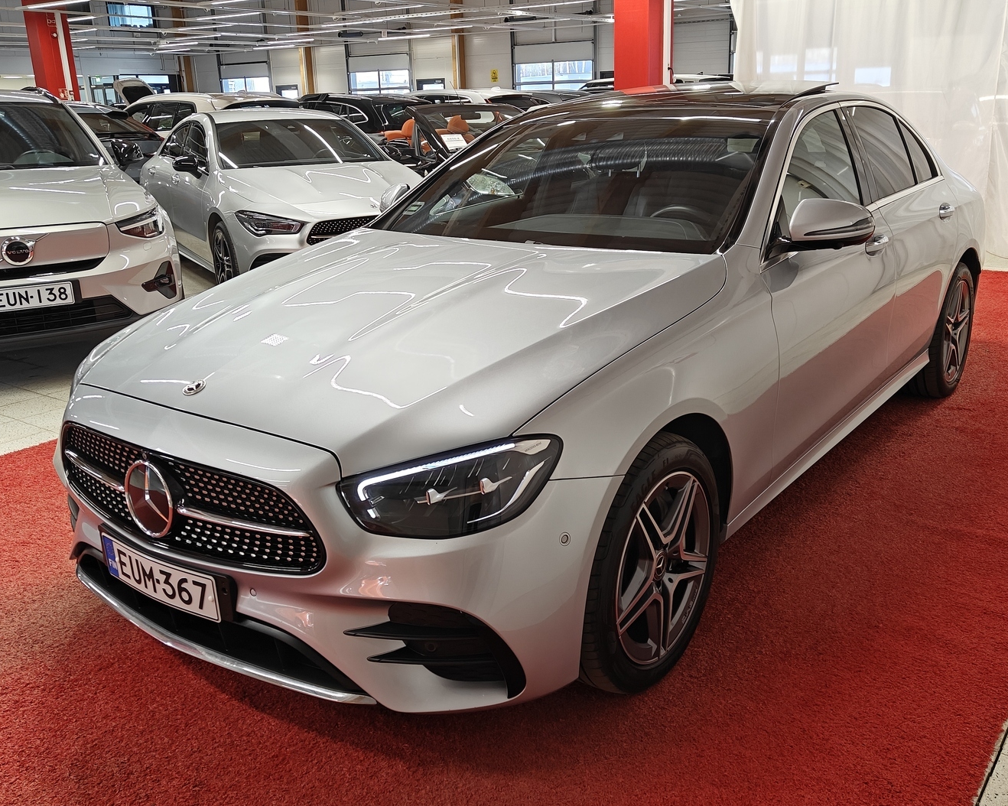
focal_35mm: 32
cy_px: 397
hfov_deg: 55.6
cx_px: 527
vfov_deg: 45.8
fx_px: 955
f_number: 1.8
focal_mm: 5.59
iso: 64
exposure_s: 1/87
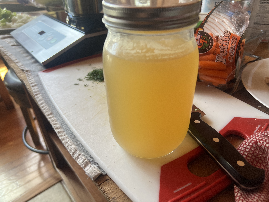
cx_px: 134
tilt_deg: -35.2
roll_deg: +3.1
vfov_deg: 53.1
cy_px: 101
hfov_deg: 67.3
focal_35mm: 26
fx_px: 202
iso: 125
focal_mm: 5.7
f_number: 1.5
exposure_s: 1/118
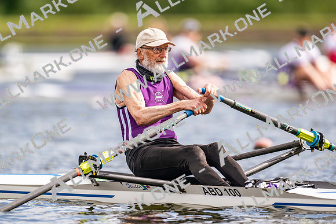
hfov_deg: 3.4
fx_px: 5601
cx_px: 168
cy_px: 112
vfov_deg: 2.3
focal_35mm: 600
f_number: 4
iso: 280
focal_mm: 600
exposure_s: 1/2500
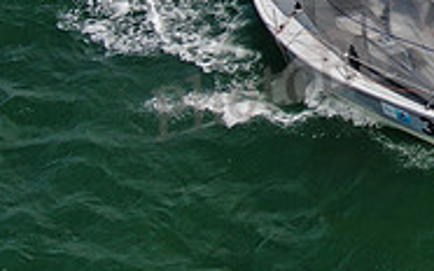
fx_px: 1880
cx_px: 658
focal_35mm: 159
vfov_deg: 8.1
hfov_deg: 12.5
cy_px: -102
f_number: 3.8
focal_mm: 8.6
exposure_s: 1/1250
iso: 100
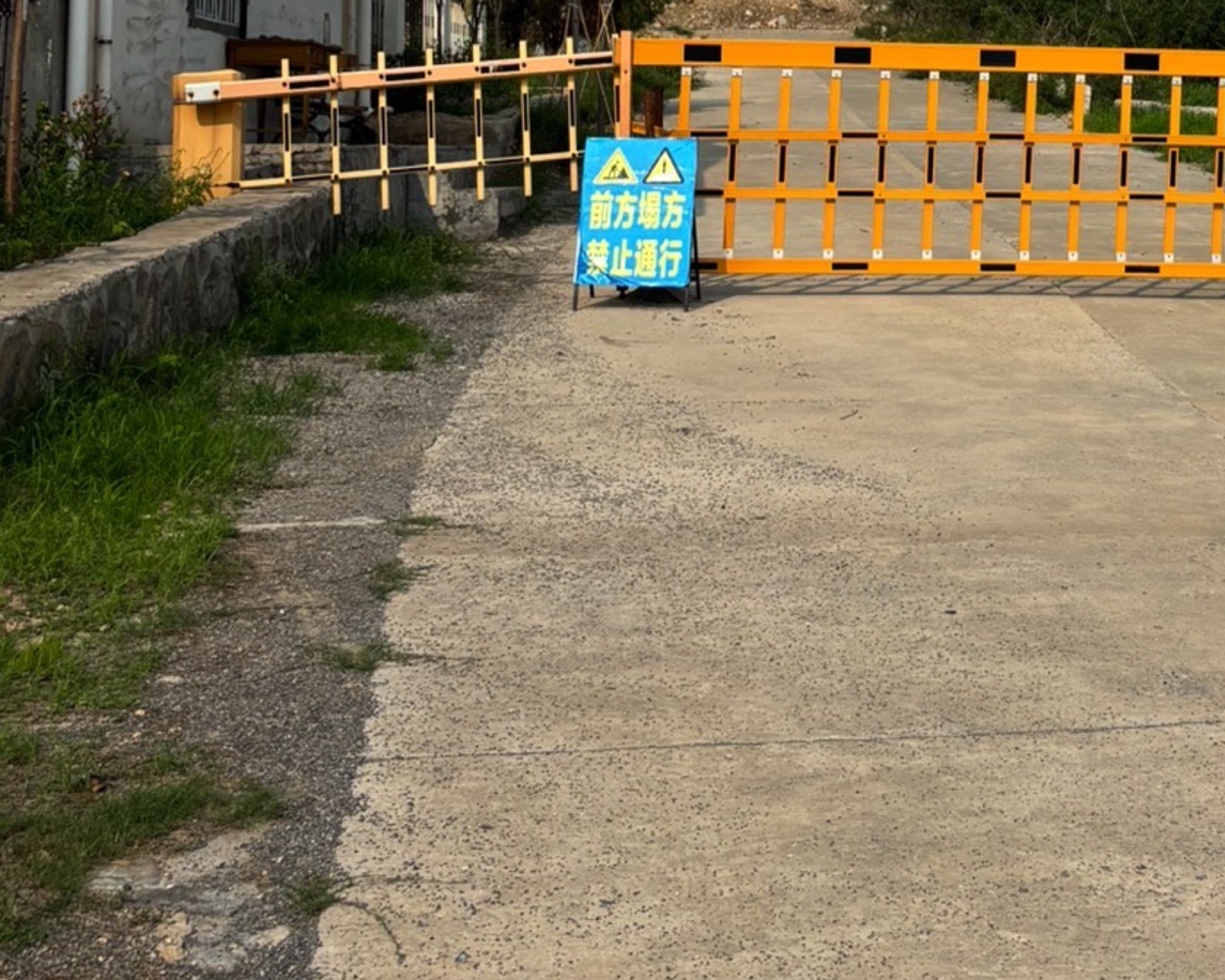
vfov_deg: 23.1
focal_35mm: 62
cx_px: 1045
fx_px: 2248
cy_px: -92
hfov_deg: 29.5
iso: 50
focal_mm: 5.96
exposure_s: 1/4630
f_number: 1.6
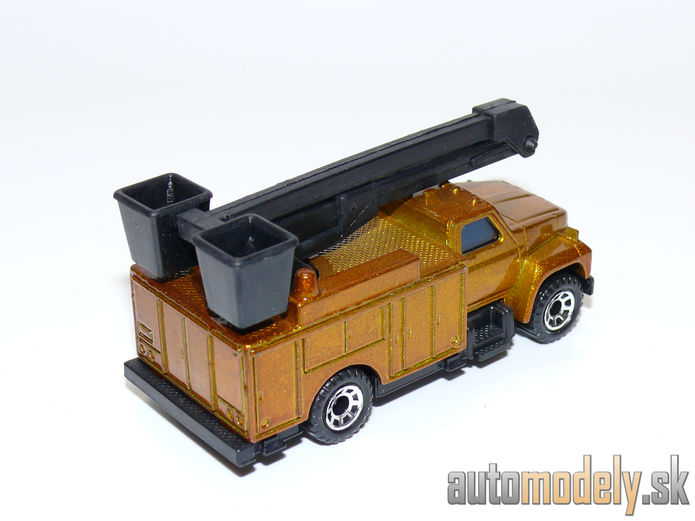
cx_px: 348
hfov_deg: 26.3
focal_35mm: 74
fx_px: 1486
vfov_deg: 19.9
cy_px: 260
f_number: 4
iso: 100
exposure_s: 1/30
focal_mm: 11.2
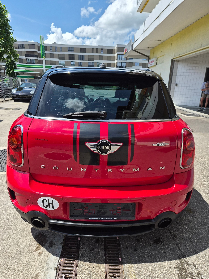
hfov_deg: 58.9
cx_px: 104
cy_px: 140
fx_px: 185
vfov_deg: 73.9
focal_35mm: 23
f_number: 1.8
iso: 80
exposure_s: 1/4272
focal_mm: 5.4
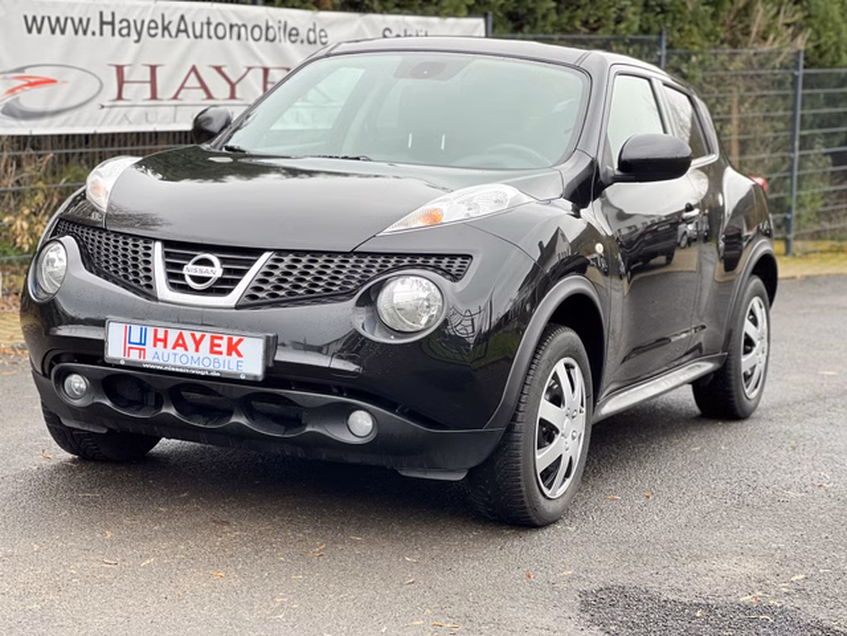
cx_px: 424
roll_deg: -0.8
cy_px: 318
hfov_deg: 25.3
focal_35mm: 77
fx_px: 1884
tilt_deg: -7.9
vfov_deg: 19.1
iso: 250
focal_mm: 9
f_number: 2.8
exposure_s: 1/95
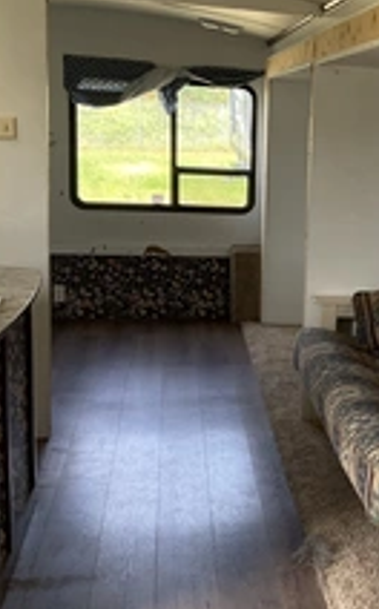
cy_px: 287
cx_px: 419
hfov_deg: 21.2
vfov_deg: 35.1
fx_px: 961
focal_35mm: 58
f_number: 1.8
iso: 50
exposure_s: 1/122
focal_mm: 3
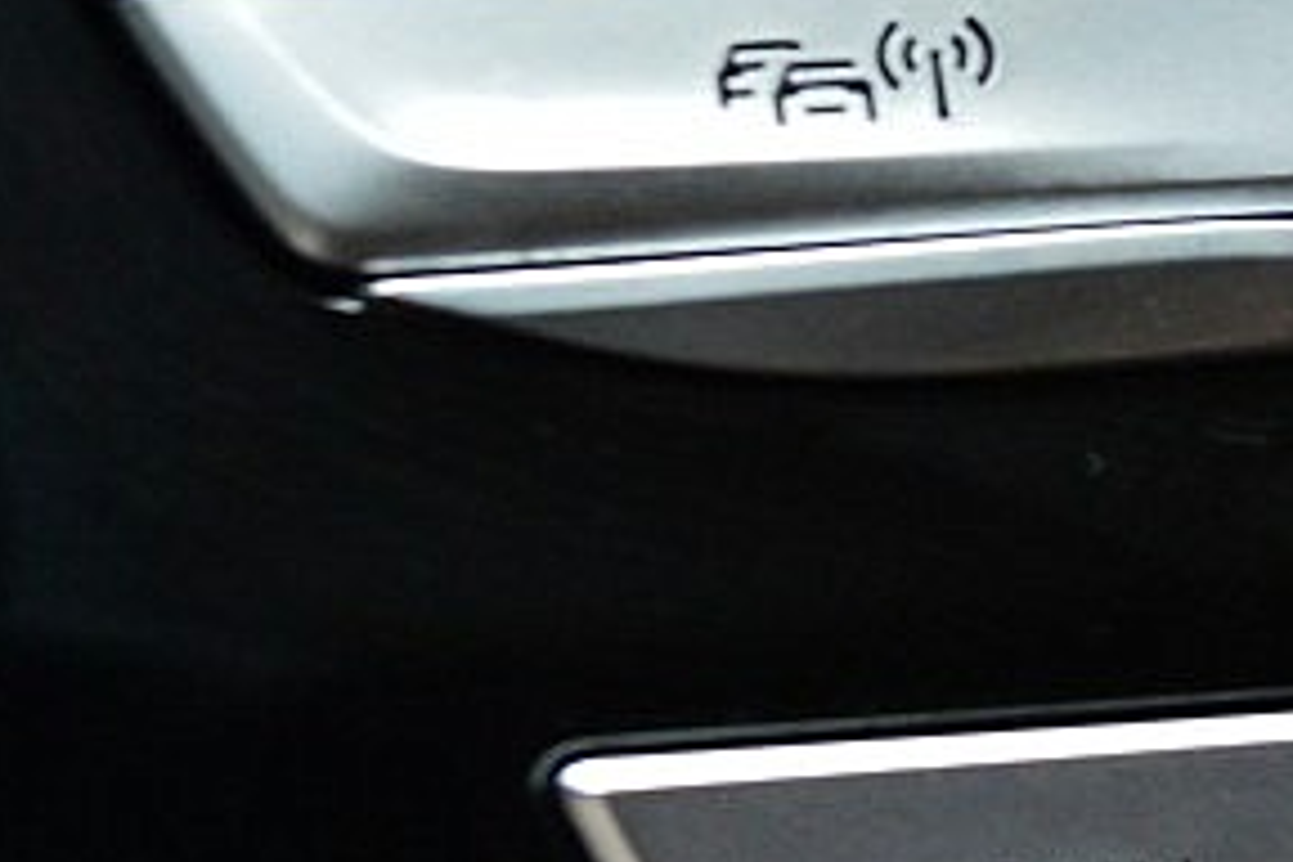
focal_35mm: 186
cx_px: 3188
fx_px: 6680
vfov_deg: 7.4
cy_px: 579
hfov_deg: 9.7
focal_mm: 22
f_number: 6.3
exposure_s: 1/60
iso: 800
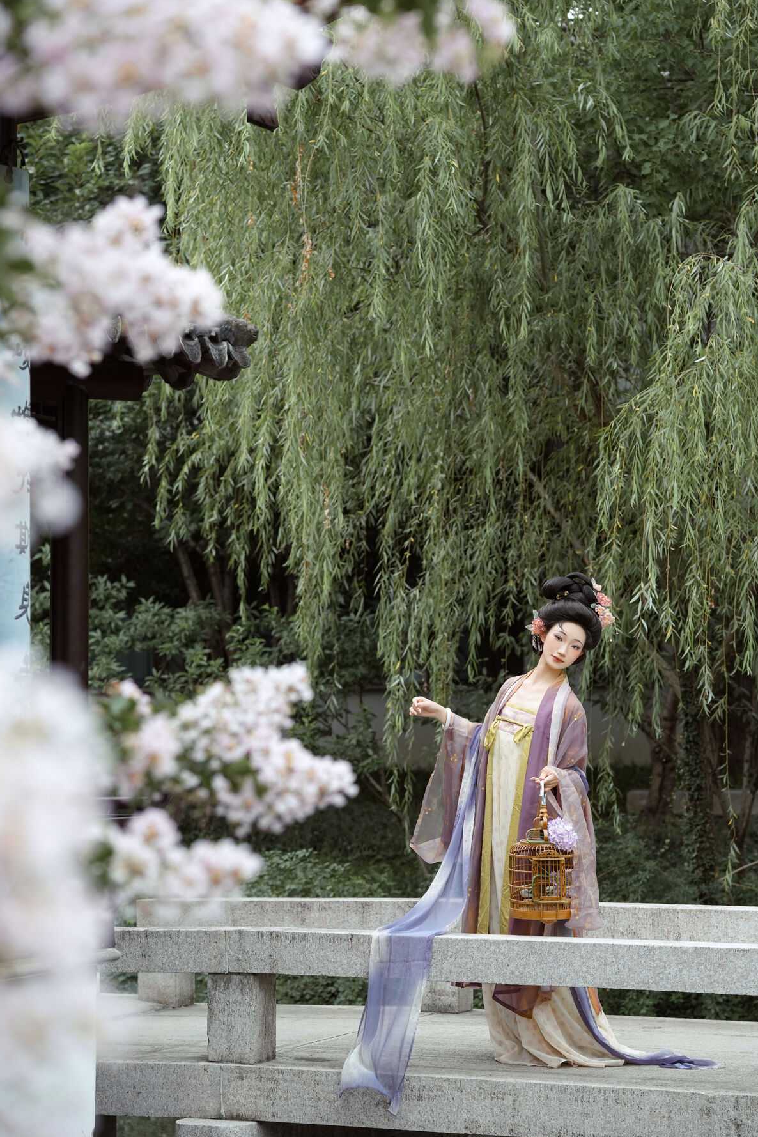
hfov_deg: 15.9
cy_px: 572
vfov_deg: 23.6
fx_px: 2716
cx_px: 378
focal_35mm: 86
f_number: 3.5
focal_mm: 85
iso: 400
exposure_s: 1/125
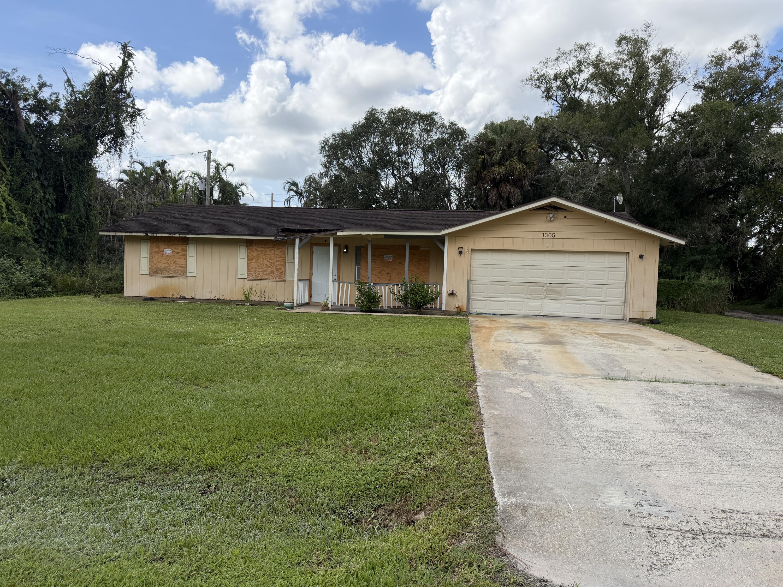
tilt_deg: -1.6
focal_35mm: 24
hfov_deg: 71.6
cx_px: 392
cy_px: 294
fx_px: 543
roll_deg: -2.1
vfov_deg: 56.8
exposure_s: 1/4975
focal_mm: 6.76
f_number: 1.78
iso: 100
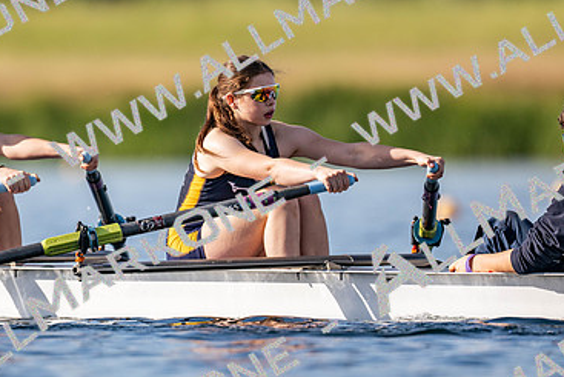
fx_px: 14857
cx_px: 240
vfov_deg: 1.5
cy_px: 172
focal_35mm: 948
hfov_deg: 2.2
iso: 250
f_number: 4
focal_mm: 600
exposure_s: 1/2500
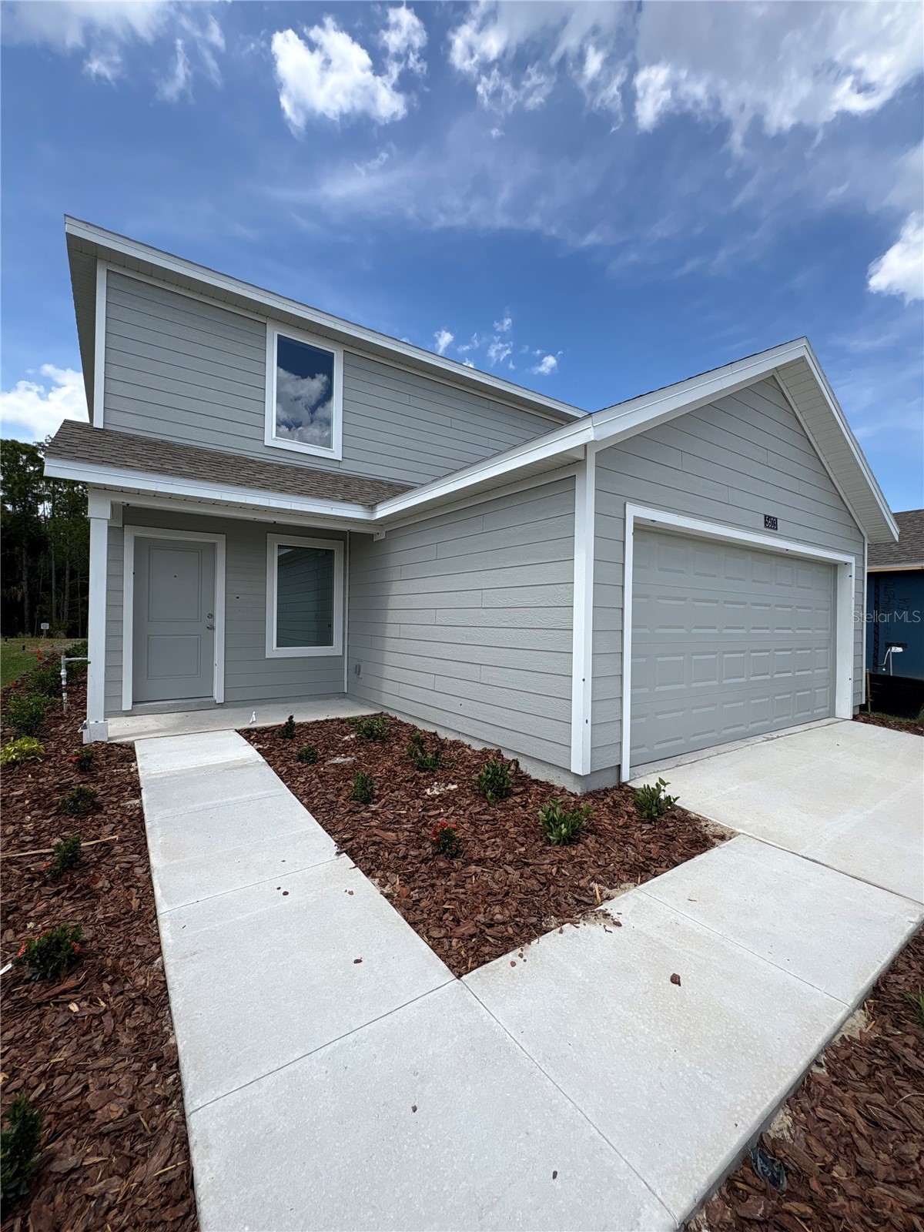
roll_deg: -1.8
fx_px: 498
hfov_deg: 85.7
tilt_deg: +1.7
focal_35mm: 14
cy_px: 616
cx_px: 462
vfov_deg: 102.1
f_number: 2.2
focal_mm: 2.22
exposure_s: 1/1506
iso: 40
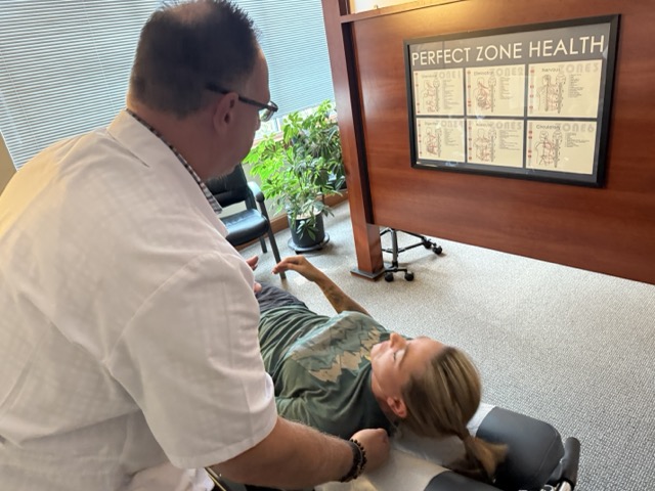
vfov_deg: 56.8
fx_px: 454
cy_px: 246
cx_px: 328
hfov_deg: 71.6
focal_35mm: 24
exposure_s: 1/40
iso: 640
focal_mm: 6.76
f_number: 1.78
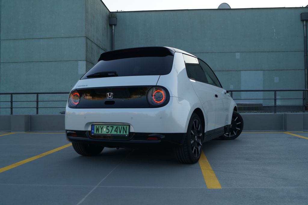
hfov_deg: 53.2
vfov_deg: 36.8
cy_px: 102
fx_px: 308
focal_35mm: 36
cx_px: 154
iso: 100
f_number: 5.6
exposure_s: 1/125
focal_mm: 24
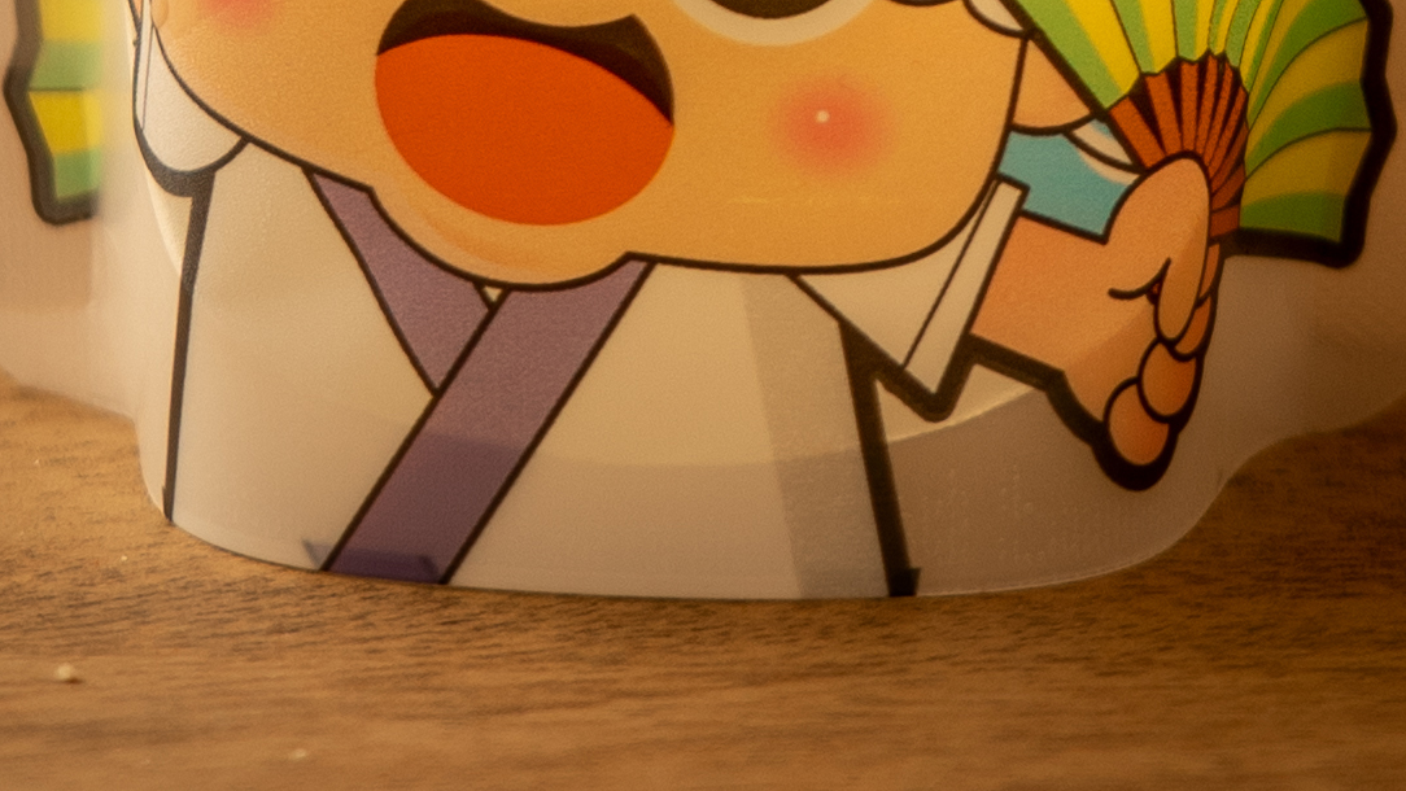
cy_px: -1985
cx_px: 573
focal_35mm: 261
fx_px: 9731
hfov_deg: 8.3
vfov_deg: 4.4
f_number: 2.8
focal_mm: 45
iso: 100
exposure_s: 1/160
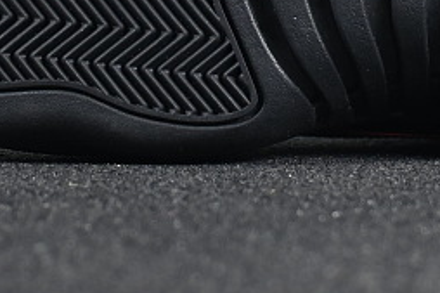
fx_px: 1817
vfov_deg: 9.0
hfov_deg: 13.7
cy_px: -160
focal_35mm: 149
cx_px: 343
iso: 720
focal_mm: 31.5
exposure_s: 1/125
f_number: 5
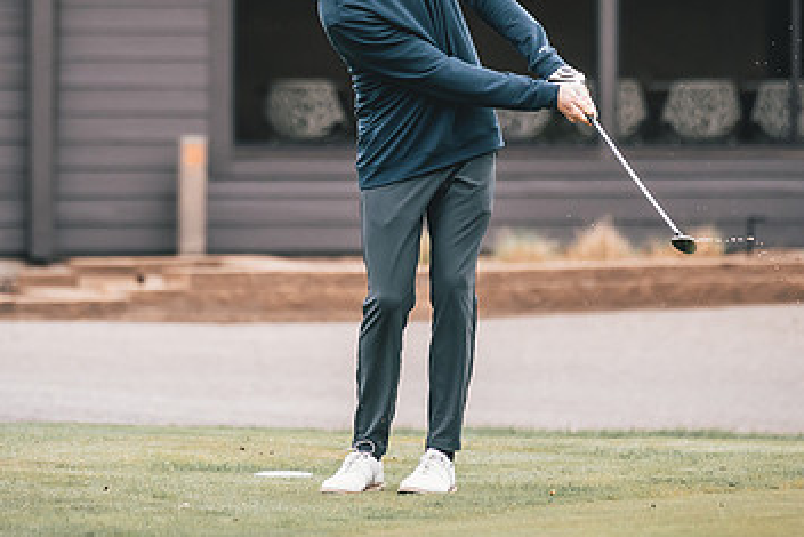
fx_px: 8601
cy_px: 147
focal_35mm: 385
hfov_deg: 5.4
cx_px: 368
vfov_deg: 3.6
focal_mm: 150
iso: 800
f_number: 2.8
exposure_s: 1/2500
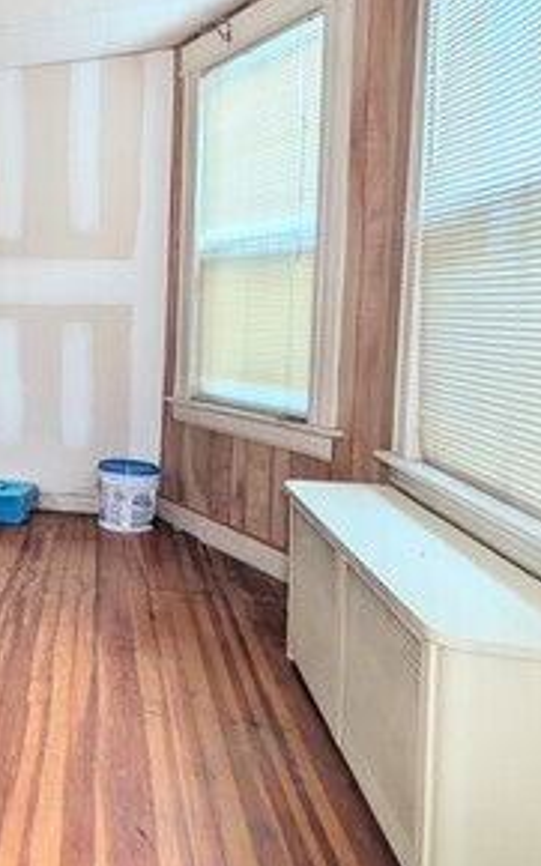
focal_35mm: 28
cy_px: 349
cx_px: -200
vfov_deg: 65.9
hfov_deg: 31.4
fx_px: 661
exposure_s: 1/24
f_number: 1.7
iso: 129
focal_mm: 2.02
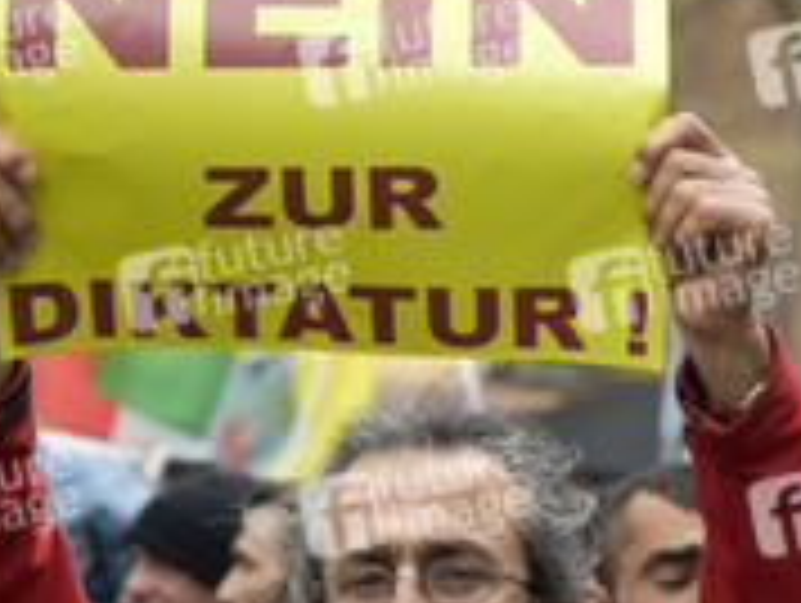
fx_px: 5909
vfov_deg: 5.8
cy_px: 392
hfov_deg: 7.8
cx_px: 295
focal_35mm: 255
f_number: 6.3
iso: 400
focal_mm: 105
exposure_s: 1/160
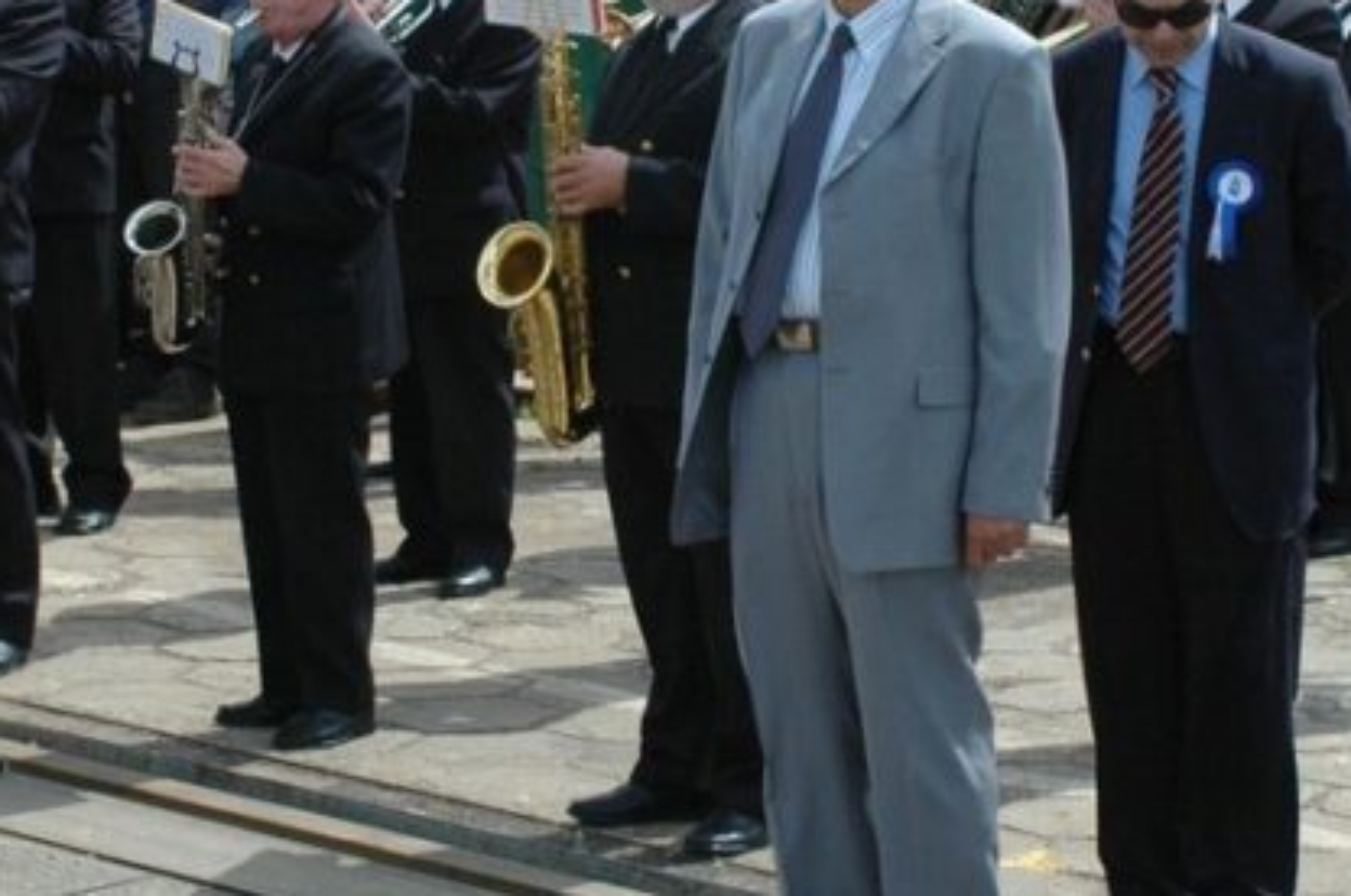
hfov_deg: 15.4
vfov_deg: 10.2
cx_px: 763
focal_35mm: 133
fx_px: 4983
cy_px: 144
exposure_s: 1/200
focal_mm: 36
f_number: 13
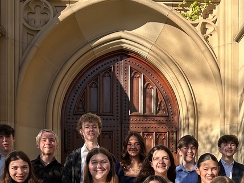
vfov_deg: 22.4
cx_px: 149
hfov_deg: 31.1
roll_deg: -0.1
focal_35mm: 62
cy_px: 201
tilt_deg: +0.1
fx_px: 437
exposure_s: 1/1311
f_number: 1.5
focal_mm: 5.7
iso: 50
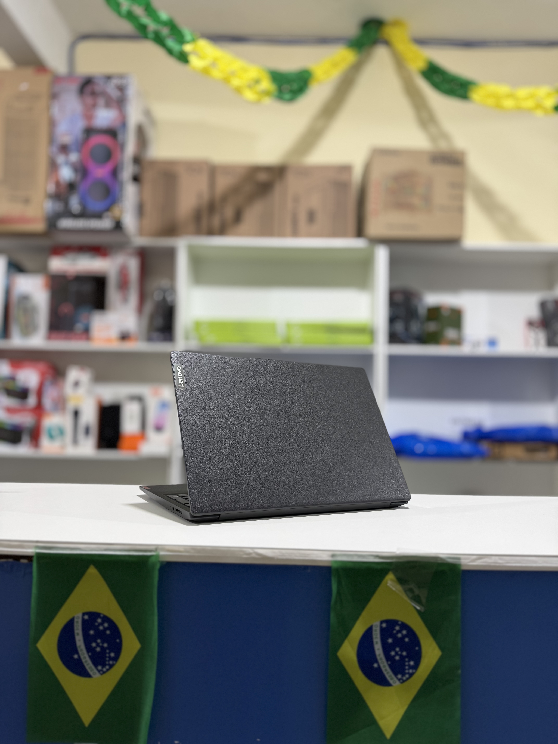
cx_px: 279
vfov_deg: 71.6
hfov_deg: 56.8
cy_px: 372
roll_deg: -0.9
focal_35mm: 24
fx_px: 516
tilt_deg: +4.2
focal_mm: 6.76
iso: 125
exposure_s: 1/60
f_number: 1.78
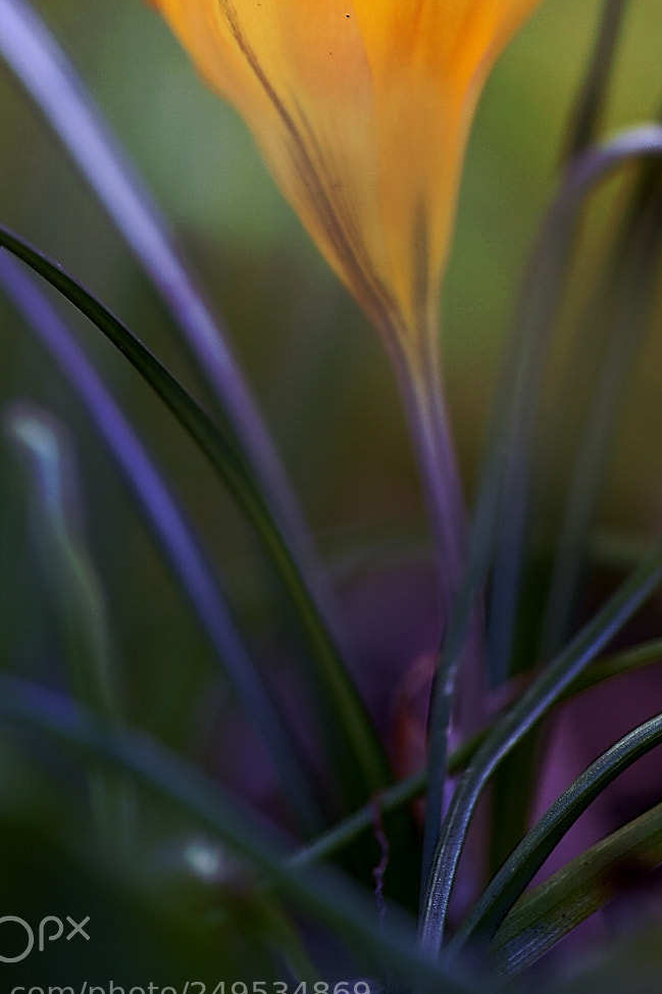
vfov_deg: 7.9
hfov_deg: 5.3
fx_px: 7141
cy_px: 257
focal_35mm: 259
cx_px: 381
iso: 200
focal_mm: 105
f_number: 3.5
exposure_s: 1/160
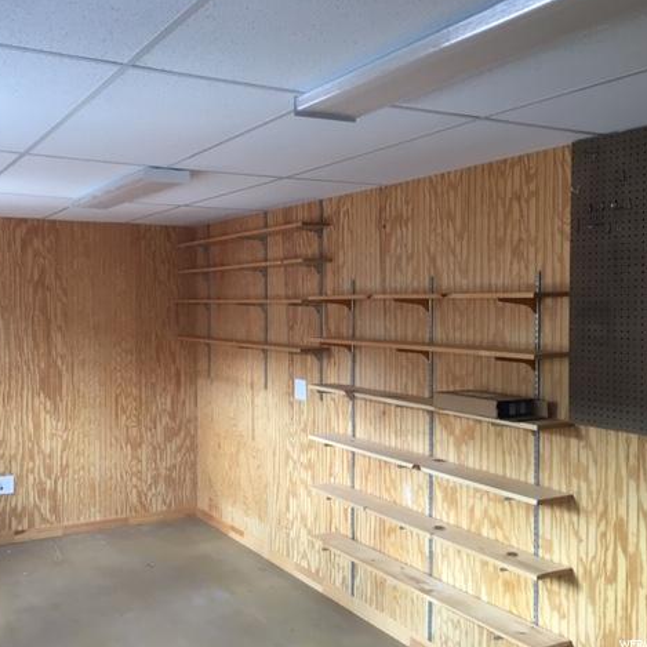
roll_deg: +0.9
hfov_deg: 46.6
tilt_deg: -0.7
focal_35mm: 35
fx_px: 740
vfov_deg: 47.2
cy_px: 319
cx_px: 222
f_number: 2.2
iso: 64
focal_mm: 4.15
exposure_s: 1/30
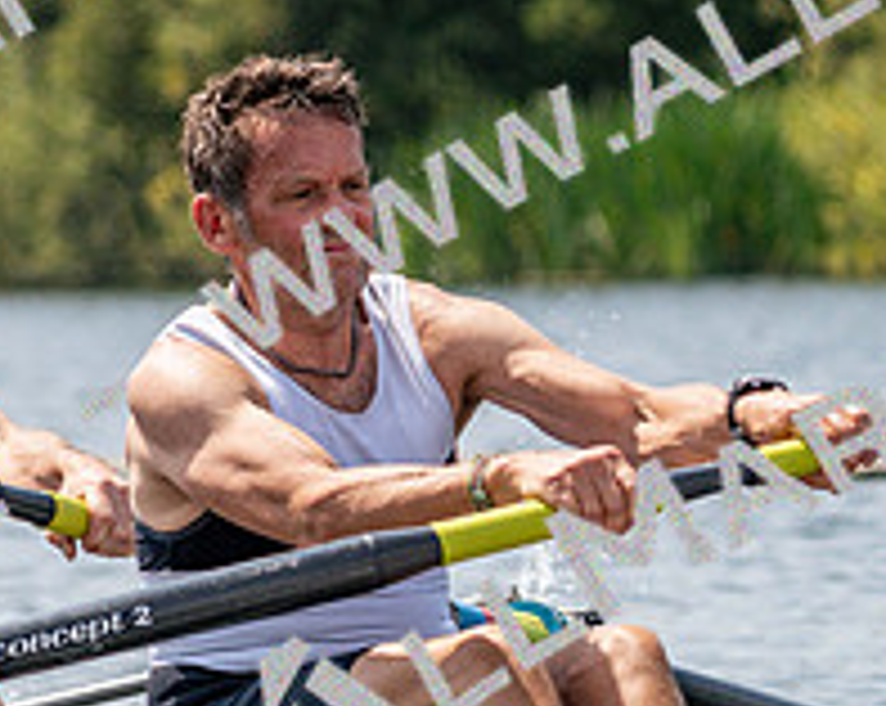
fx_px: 14506
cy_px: 425
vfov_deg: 2.8
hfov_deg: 3.5
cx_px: -126
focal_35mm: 554
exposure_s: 1/1600
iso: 200
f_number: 5.6
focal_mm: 200
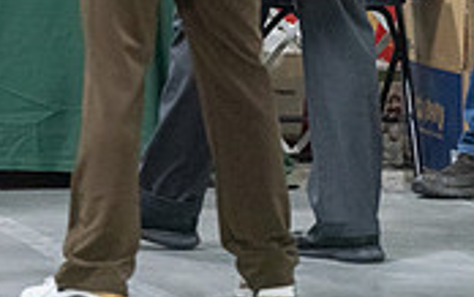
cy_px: -72
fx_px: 6683
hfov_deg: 4.0
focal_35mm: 517
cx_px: -147
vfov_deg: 2.5
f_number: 2.8
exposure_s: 1/320
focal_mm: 152
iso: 6400
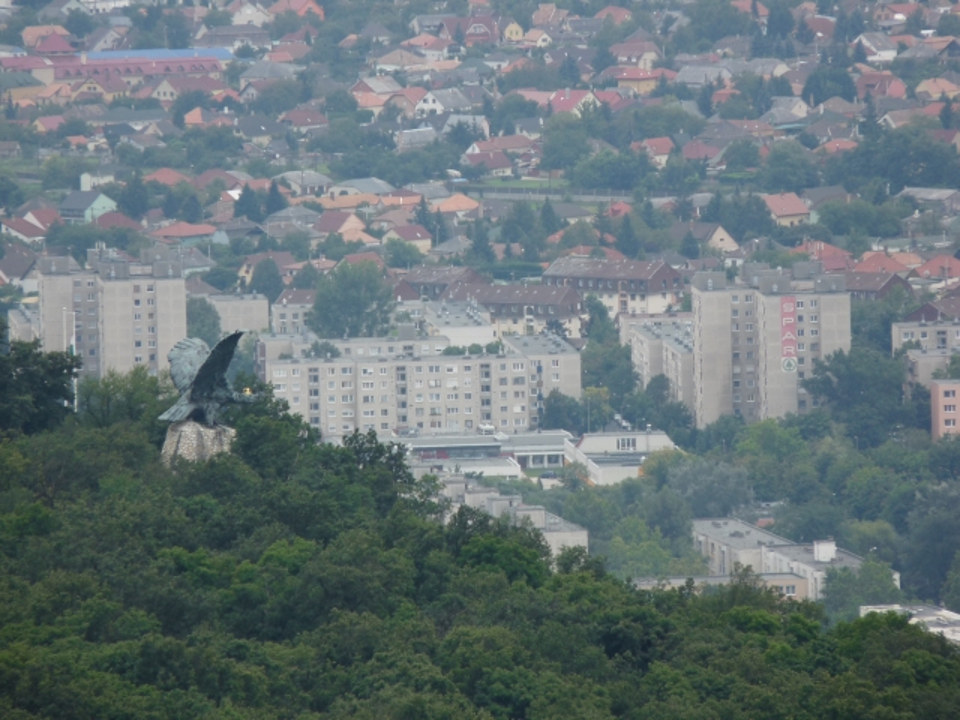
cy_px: 360
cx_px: 480
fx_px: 13478
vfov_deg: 3.1
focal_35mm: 486
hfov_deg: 4.1
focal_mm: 86.4
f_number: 5
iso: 100
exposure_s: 1/250
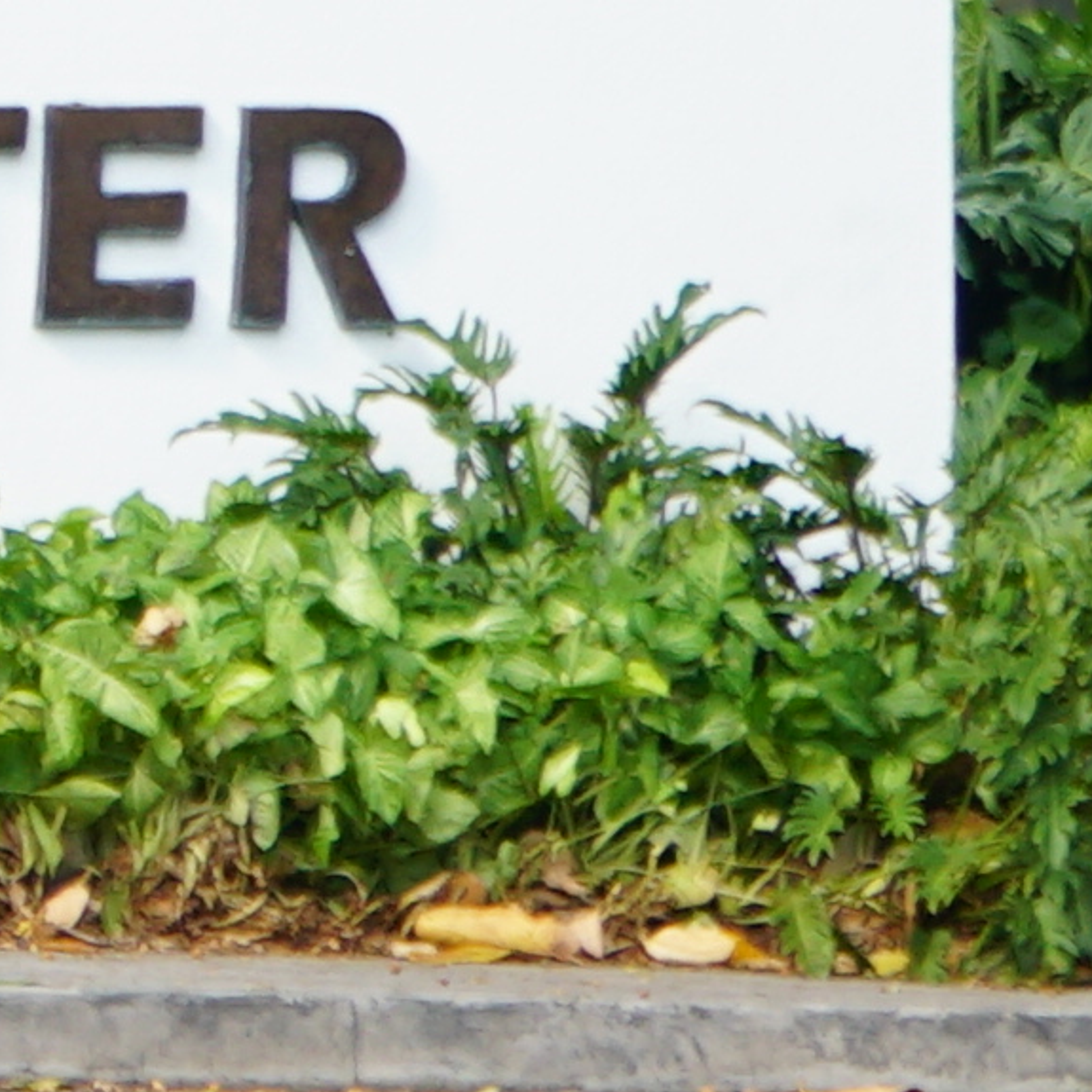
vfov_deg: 2.1
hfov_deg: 2.1
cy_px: -1352
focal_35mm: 837
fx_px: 29888
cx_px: -2851
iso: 100
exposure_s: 1/100
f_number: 4.5
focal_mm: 63
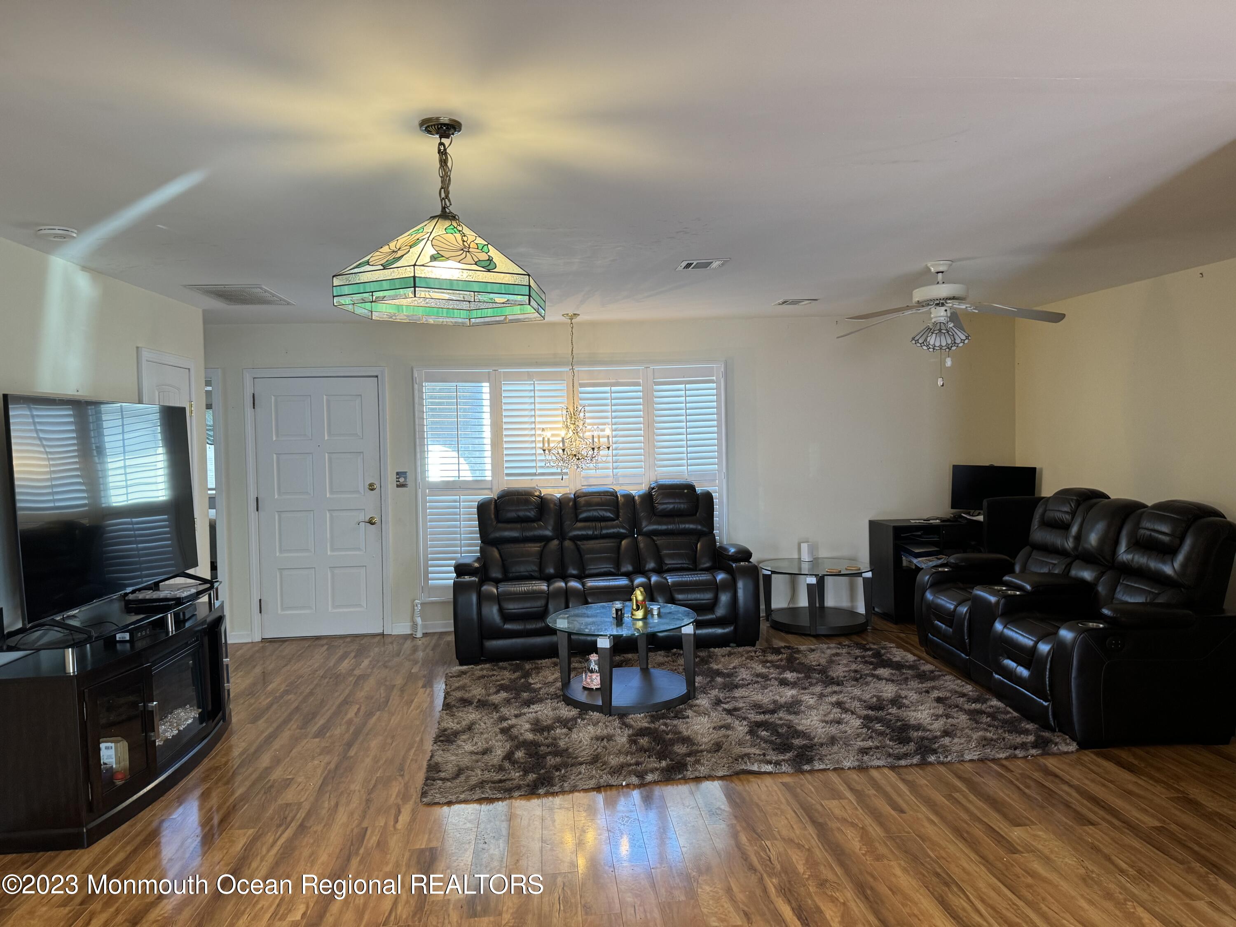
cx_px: 618
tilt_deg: +0.1
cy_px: 464
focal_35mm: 24
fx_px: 857
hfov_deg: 71.6
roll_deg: +1.7
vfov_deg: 56.8
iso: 160
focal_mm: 6.86
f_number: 1.78
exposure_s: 1/43
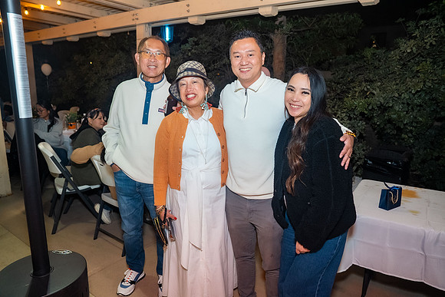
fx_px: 297
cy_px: 148
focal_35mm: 24
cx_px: 222
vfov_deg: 53.2
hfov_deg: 73.7
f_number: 3.2
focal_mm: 24
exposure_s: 1/160
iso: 1000
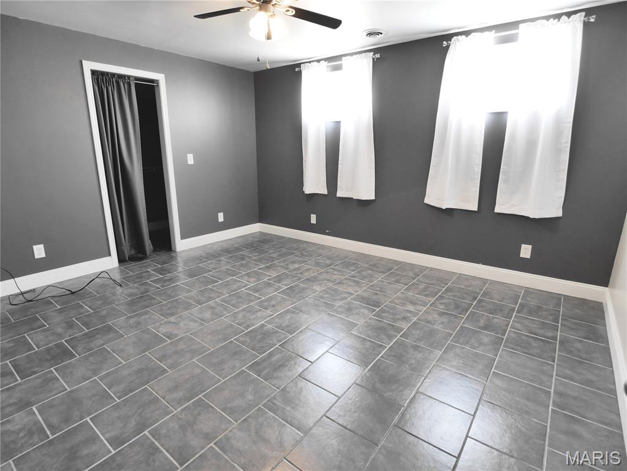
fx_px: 326
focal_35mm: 18
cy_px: 236
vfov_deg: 71.6
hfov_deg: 87.7
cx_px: 314
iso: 800
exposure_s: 1/6
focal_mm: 9
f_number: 4
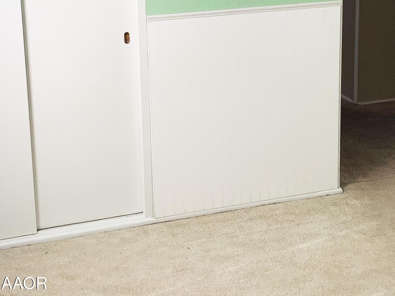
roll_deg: +1.2
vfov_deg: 23.3
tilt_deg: -10.9
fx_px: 696
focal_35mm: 61
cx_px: 190
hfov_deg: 31.7
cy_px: 19
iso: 64
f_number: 2.4
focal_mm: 3.3
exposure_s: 1/120
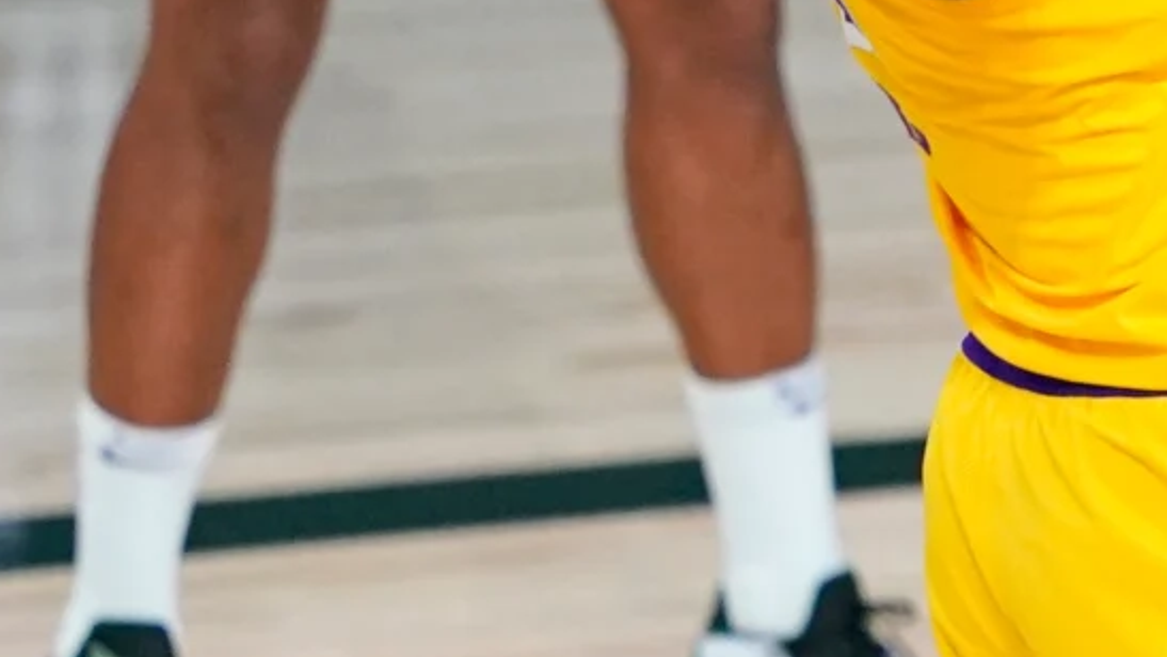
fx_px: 60696
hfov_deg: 1.1
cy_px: 138
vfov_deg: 0.6
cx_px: 1988
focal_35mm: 1961
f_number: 2.8
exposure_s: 1/1600
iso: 3200
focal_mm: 400
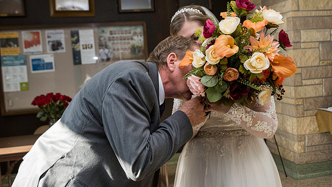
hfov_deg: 51.6
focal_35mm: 39
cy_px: 86
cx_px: 172
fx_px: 343
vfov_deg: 30.4
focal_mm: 35
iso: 640
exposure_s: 1/200
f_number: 4.5
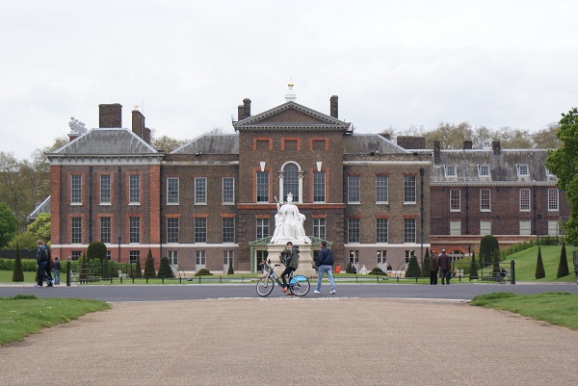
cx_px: 289
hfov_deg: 22.6
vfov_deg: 15.2
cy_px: 193
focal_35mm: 90
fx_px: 1446
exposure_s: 1/250
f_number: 5.6
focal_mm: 60
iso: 100
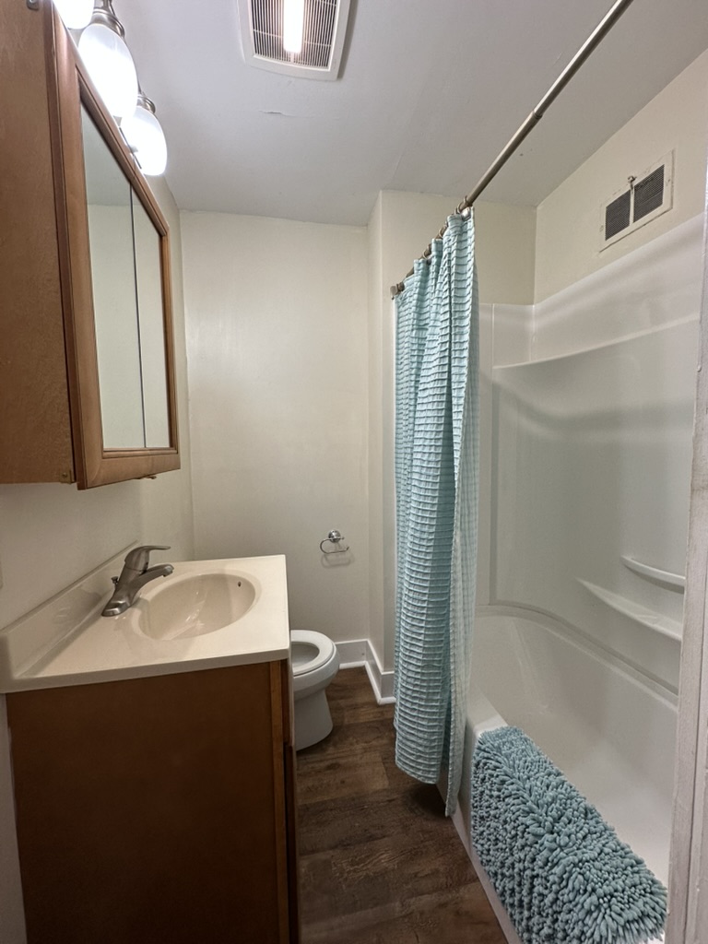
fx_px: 382
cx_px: 354
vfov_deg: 102.1
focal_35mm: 14
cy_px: 472
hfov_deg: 85.7
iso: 125
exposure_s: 1/120
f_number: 2.2
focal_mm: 2.22
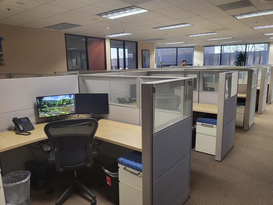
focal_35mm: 26
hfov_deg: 67.3
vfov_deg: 53.1
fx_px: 205
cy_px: 102
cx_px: 136
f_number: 1.8
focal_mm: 4.25
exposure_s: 1/40
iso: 200
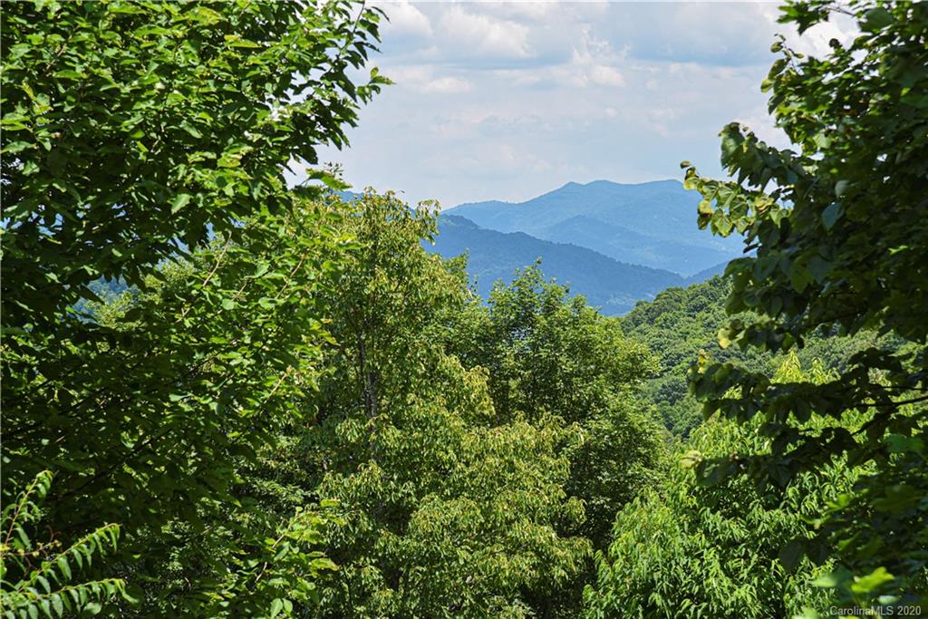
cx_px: 464
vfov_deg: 11.4
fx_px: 3094
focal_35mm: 120
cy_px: 310
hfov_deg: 17.1
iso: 500
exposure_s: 1/200
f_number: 7.1
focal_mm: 120
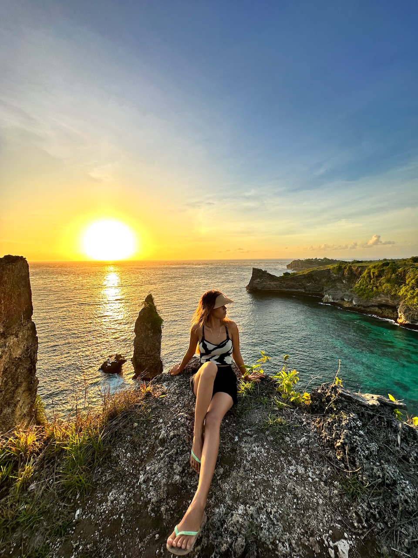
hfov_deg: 85.7
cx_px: 209
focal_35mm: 14
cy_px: 279
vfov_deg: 102.1
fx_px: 225
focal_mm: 2.22
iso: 50
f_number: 2.2
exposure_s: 1/1103
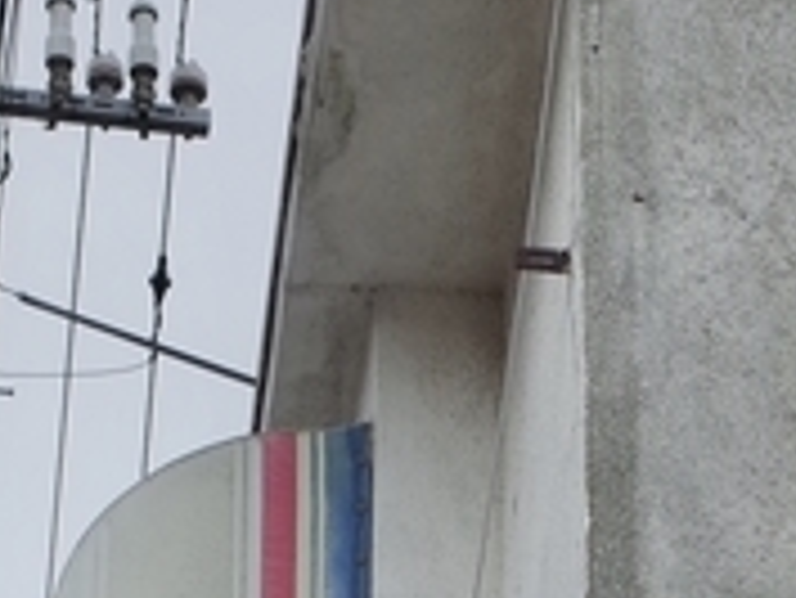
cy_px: 1798
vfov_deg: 7.2
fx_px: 4188
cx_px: 542
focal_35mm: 182
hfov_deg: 10.8
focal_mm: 18.3
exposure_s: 1/250
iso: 200
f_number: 5.6
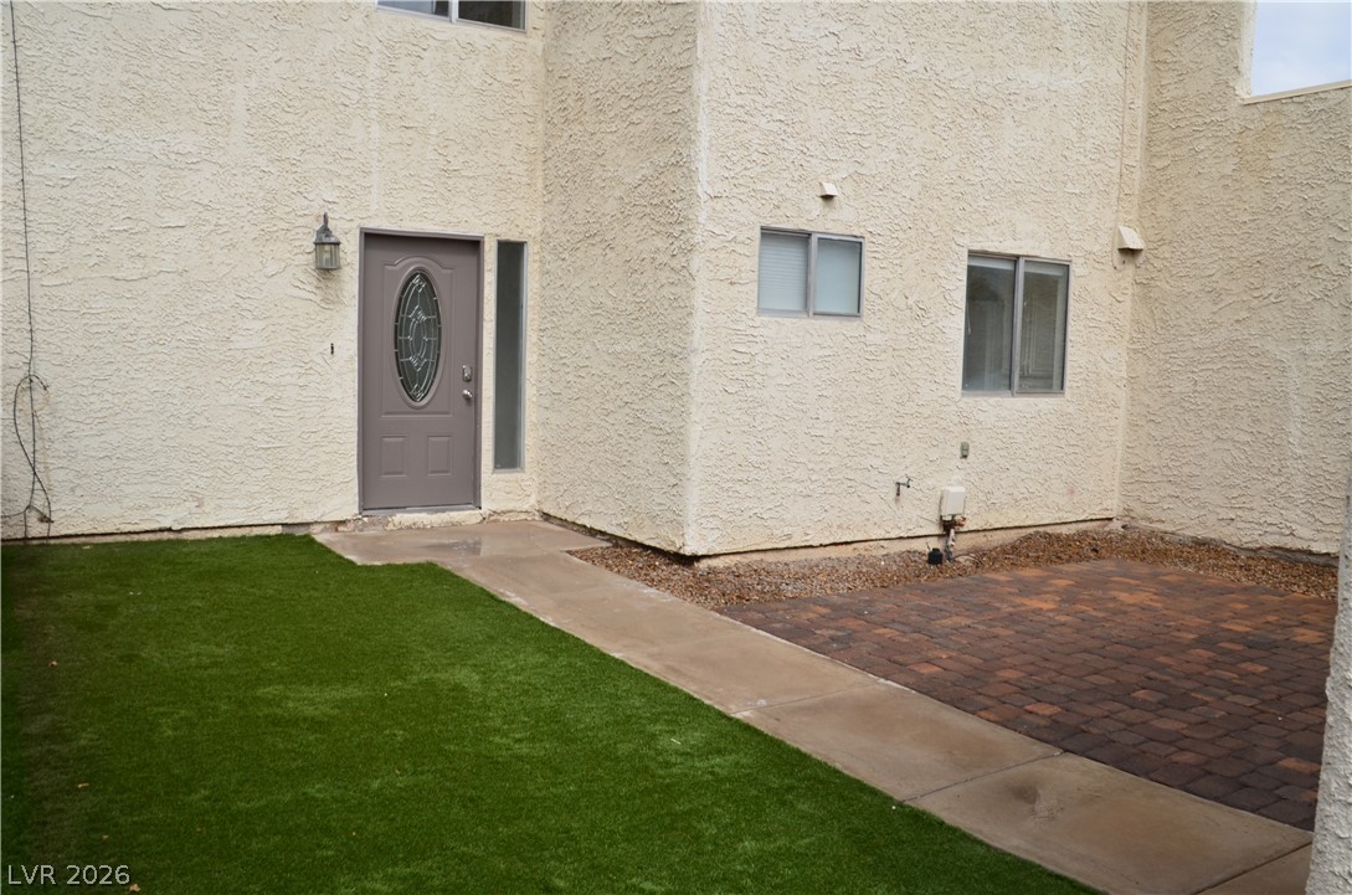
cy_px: 448
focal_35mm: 32
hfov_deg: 59.6
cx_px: 676
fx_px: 1180
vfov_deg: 41.5
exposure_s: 1/160
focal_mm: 21
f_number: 11
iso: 100
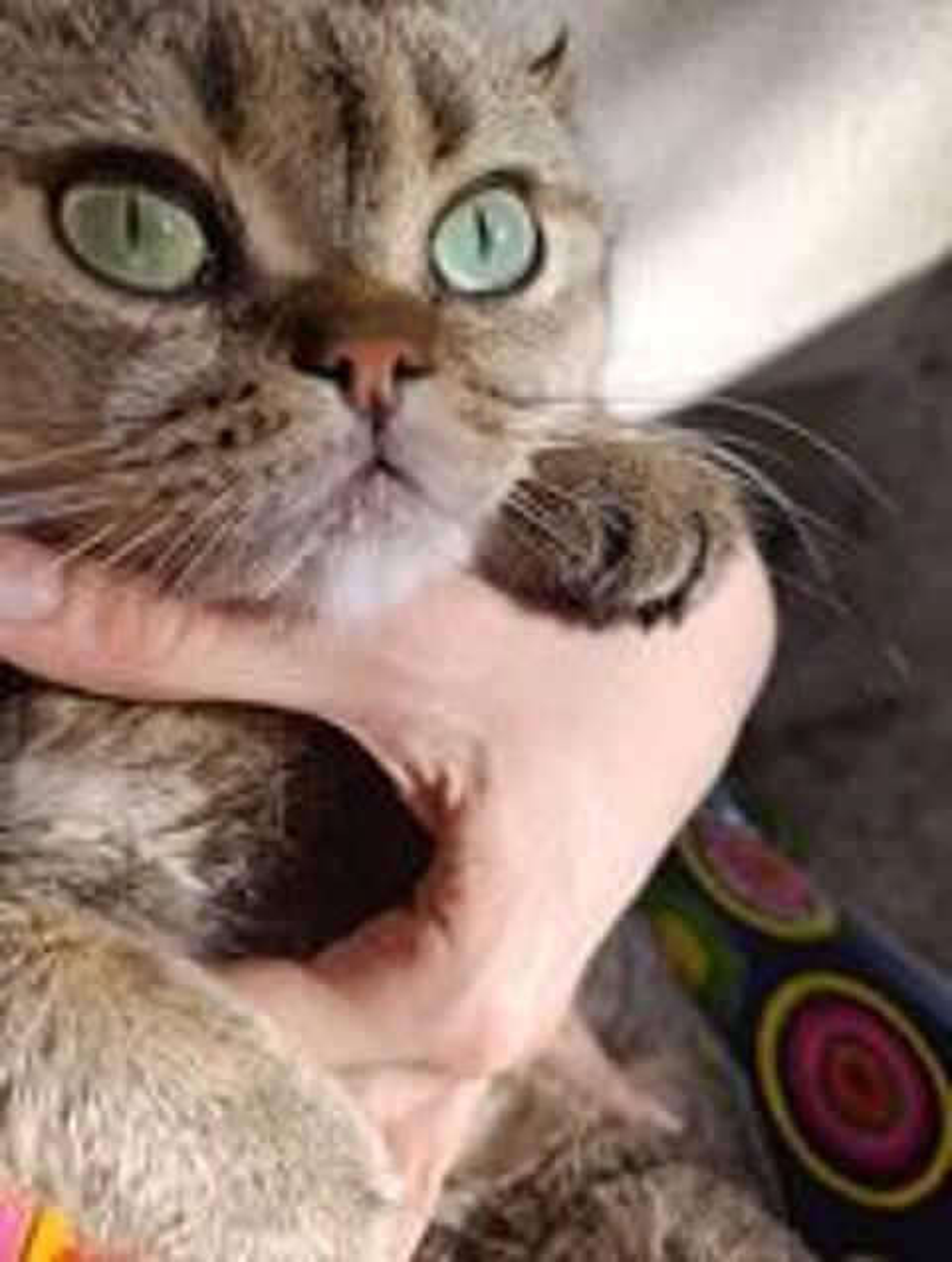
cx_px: 476
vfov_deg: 73.8
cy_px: 631
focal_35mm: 23
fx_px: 840
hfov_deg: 59.1
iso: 50
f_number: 1.65
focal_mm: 6.11
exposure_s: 1/317
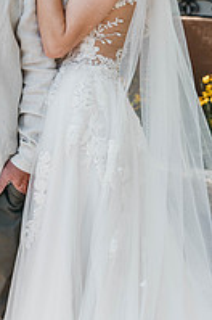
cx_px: 6
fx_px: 682
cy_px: 19
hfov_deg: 17.3
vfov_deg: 25.4
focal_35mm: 77
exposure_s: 1/400
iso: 160
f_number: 2.8
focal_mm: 34
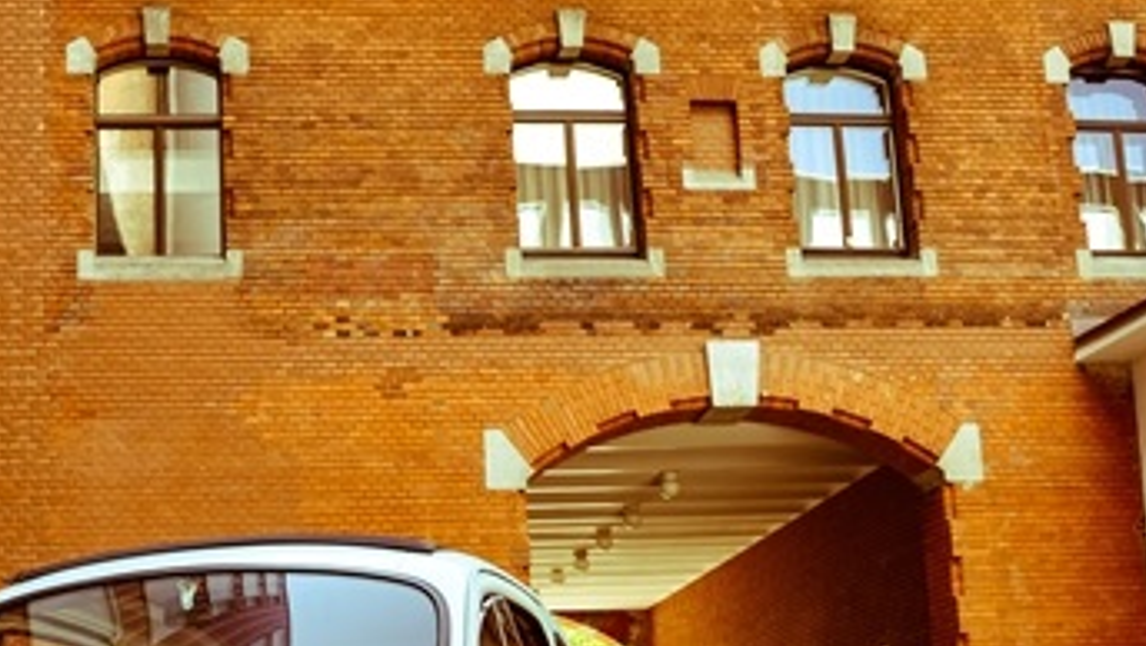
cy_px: 623
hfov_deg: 36.8
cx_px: 381
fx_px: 1703
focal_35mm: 56
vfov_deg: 20.9
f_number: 5.6
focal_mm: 24
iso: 320
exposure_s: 1/160
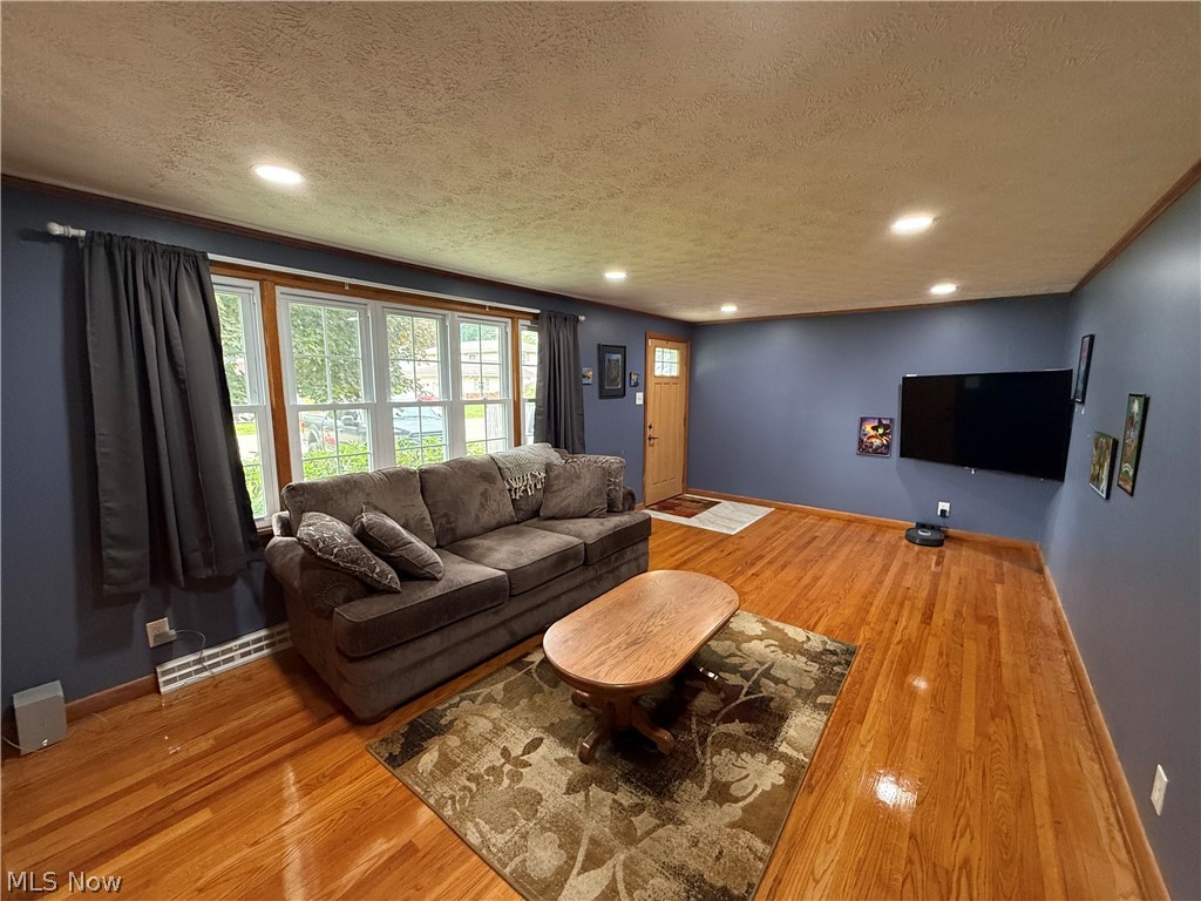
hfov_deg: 102.1
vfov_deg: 85.7
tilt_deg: -7.8
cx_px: 600
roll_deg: +0.0
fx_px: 486
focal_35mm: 14
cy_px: 450
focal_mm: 2.22
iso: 500
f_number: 2.2
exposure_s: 1/120
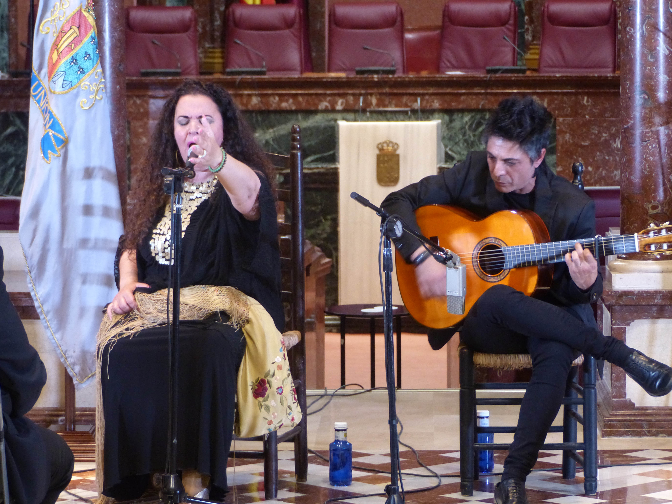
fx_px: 2951
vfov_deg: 9.8
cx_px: 336
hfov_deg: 13.0
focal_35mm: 152
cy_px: 252
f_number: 2.8
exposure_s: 1/13
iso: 400
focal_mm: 27.4
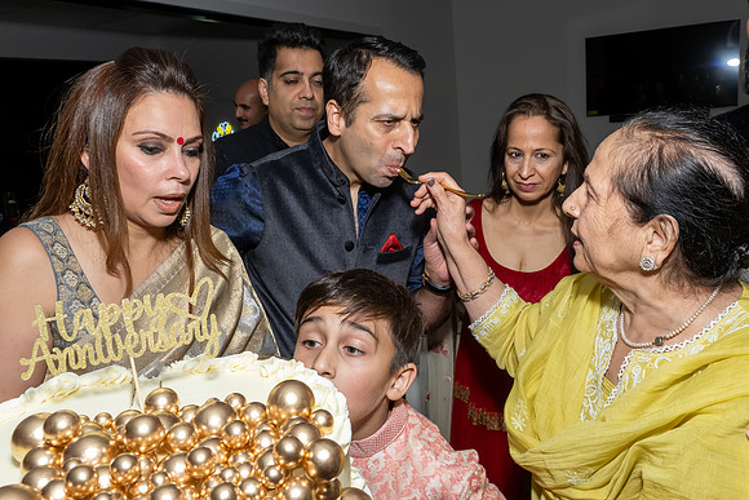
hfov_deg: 65.5
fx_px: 581
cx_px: 402
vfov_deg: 46.5
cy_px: 234
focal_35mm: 28
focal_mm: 17
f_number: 8
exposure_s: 1/250
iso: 1000
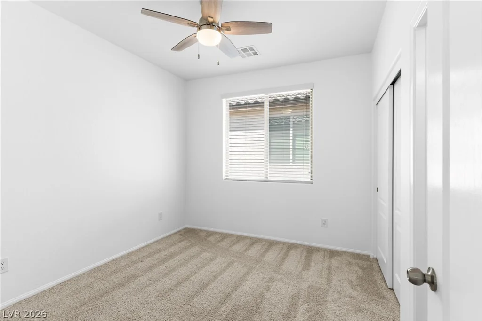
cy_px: 160
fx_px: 228
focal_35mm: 17
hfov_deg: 93.3
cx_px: 241
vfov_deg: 70.5
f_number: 8
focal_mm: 17
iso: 400
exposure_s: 1/50
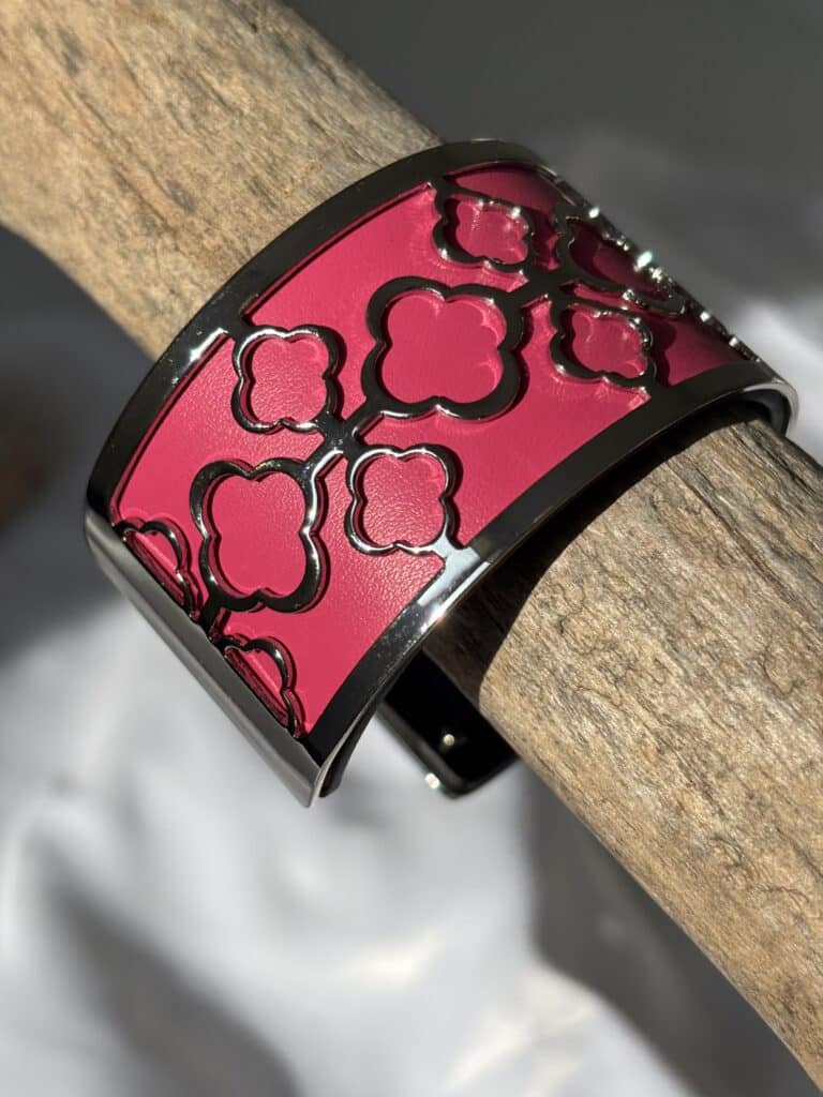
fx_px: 1648
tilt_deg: -38.2
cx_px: 412
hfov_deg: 28.0
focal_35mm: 52
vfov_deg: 36.8
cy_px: 548
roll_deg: -10.3
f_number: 1.6
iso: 32
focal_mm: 5.96
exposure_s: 1/2398
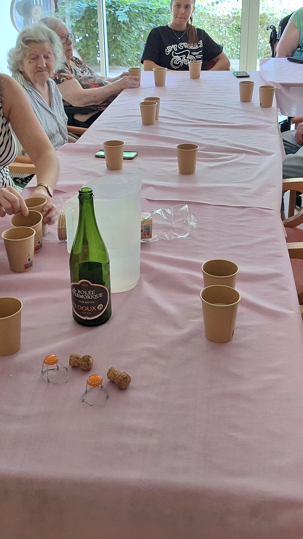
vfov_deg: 48.0
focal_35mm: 42
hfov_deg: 28.3
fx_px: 600
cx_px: 128
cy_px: 211
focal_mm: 5.54
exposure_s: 1/50
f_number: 1.8
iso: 50
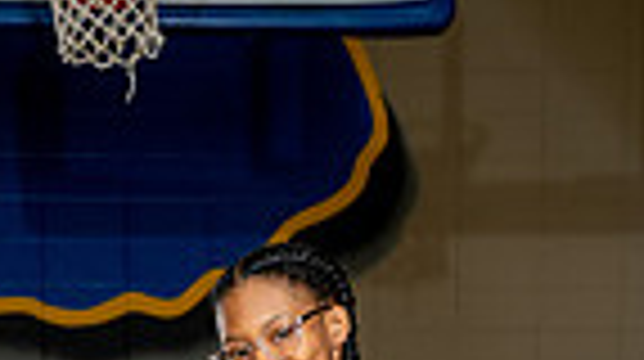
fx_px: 2251
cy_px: 968
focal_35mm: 132
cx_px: 135
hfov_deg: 16.2
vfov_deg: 8.2
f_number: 4
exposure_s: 1/250
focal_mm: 40
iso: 160
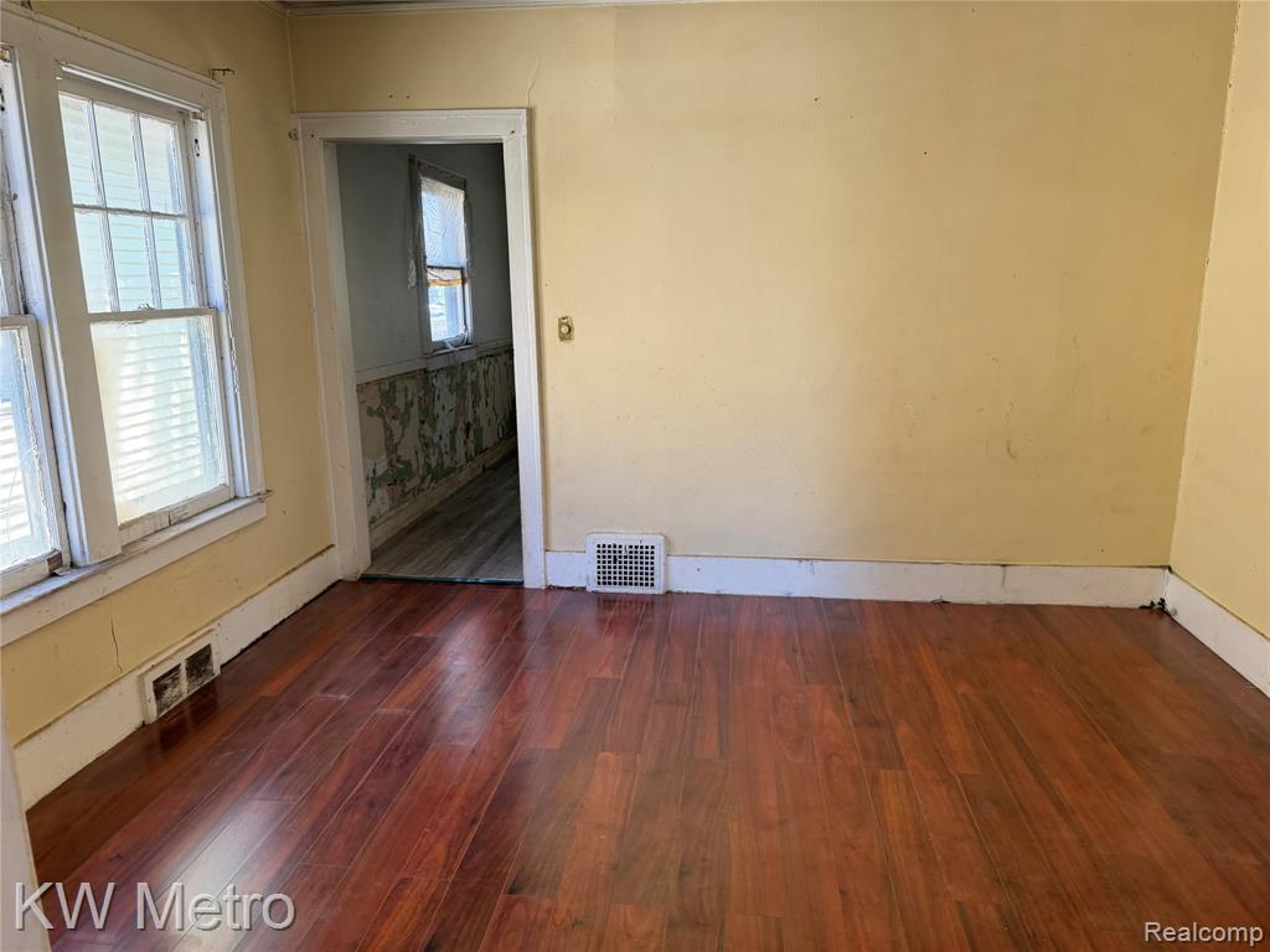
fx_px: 881
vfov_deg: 56.8
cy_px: 476
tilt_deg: -11.6
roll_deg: +1.6
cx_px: 635
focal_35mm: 24
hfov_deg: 71.6
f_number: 1.78
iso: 200
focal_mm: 6.76
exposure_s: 1/104
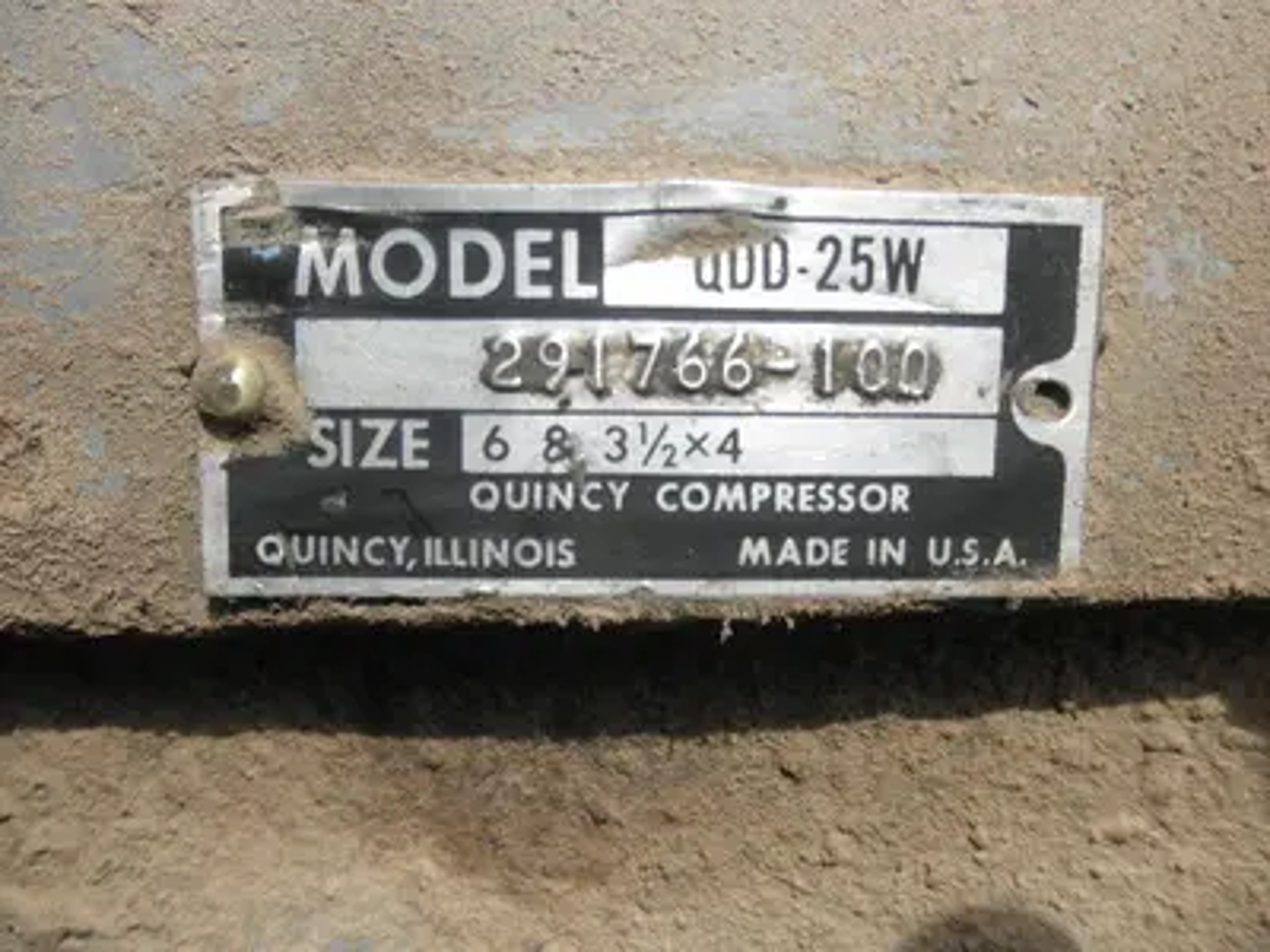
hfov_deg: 63.4
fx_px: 1027
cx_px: 635
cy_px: 476
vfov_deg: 49.7
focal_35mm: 28
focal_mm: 5
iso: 64
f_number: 3
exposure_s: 1/250
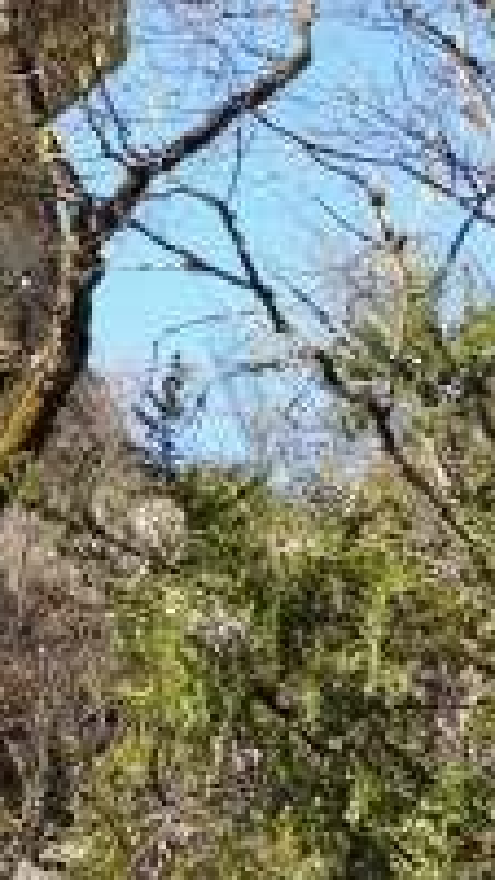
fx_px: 1704
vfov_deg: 28.1
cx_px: -206
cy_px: 131
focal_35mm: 73
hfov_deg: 15.5
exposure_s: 1/400
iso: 100
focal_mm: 5.3
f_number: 3.1
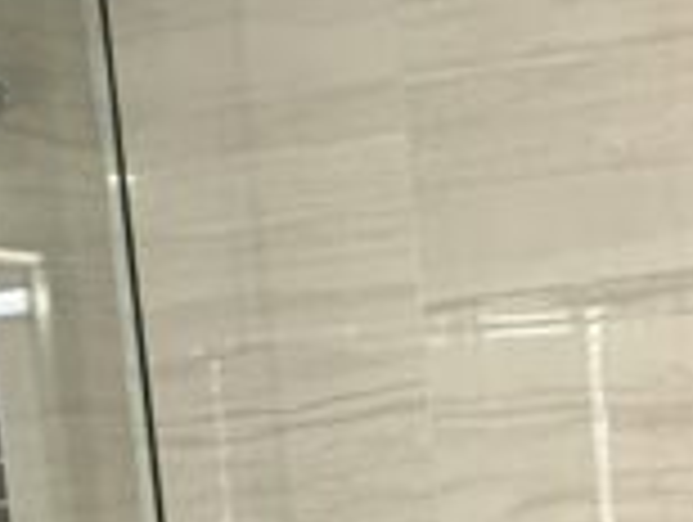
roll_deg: +2.5
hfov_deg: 19.8
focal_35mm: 93
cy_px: 824
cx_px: 837
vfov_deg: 14.6
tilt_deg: -10.0
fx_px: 1865
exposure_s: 1/60
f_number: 2.2
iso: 320
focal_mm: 2.22
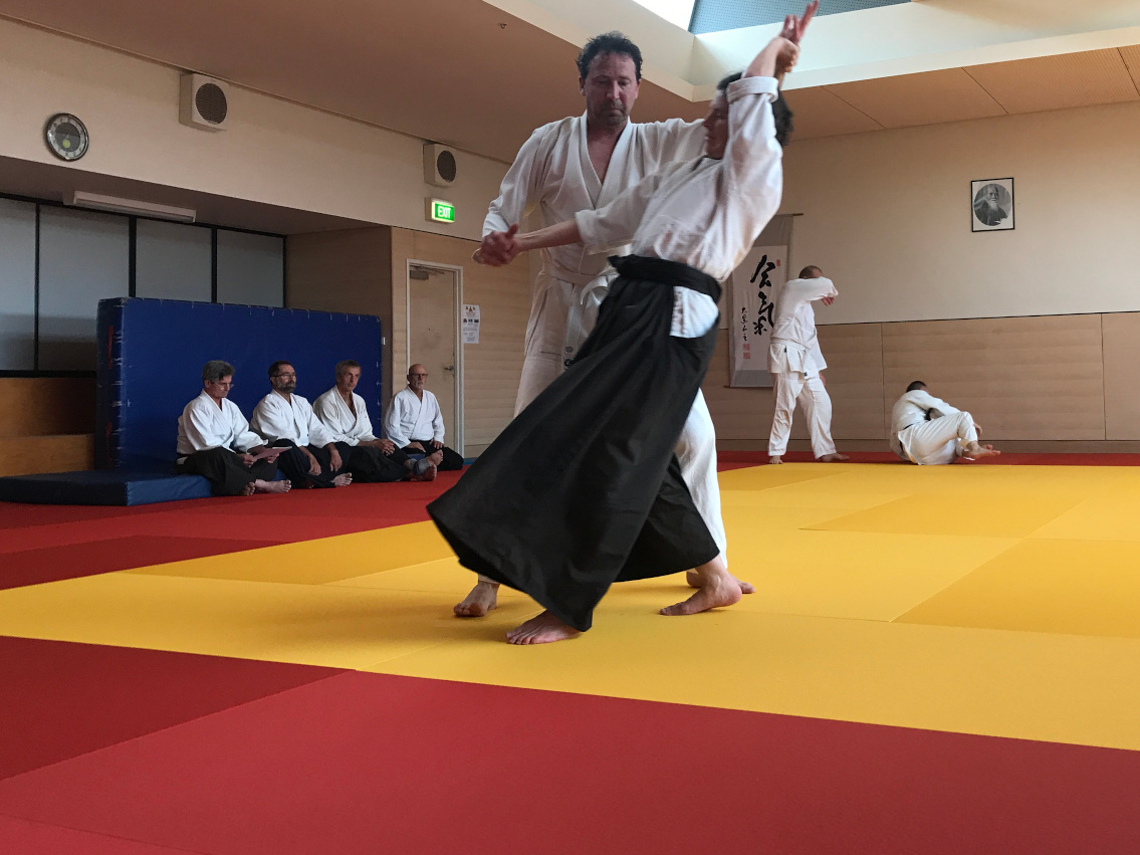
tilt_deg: +4.6
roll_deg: +0.6
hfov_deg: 49.8
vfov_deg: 38.5
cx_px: 697
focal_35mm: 37
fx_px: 1218
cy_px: 337
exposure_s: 1/33
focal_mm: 3.99
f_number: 1.8
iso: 25
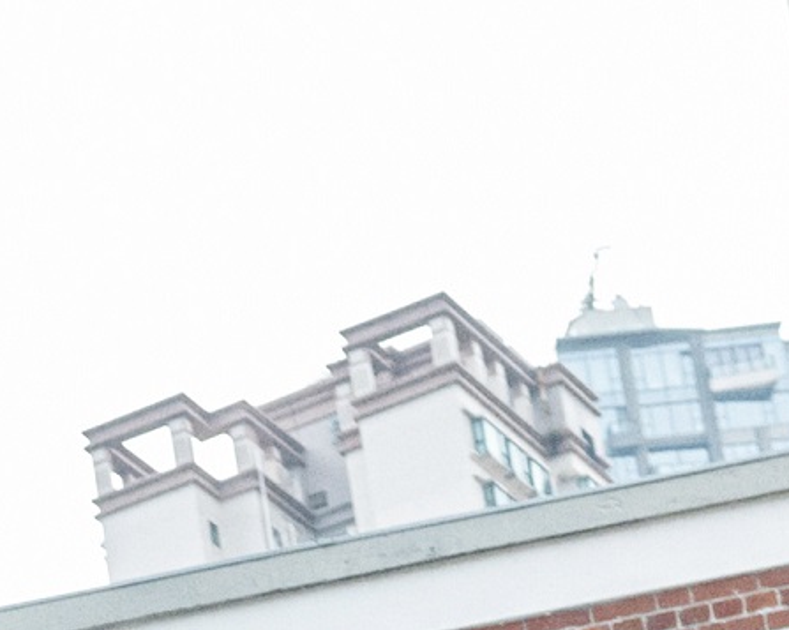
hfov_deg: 7.5
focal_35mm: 249
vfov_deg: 5.9
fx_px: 5811
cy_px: 1609
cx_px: -782
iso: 1000
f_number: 5
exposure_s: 1/2500
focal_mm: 40
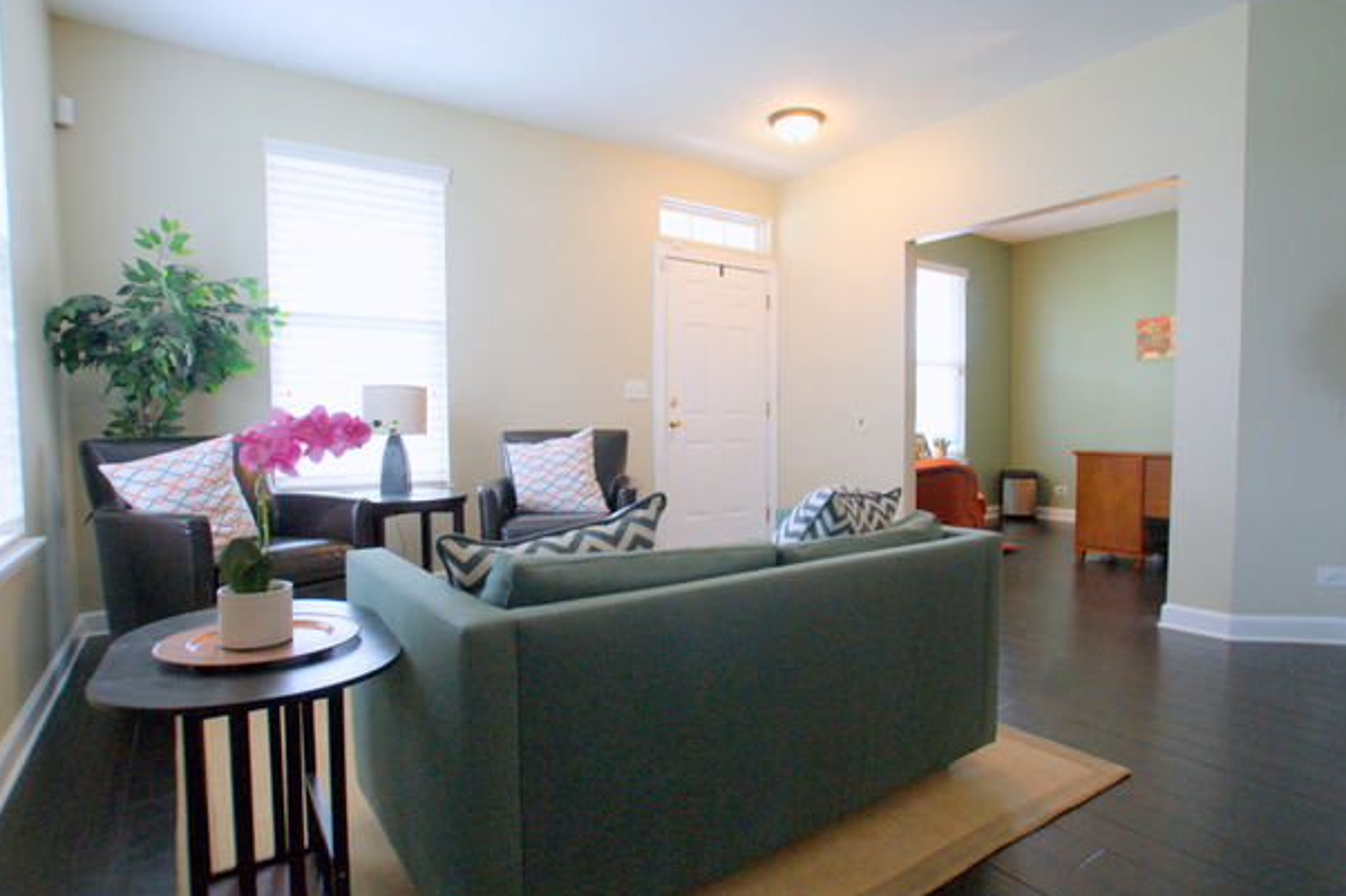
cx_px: 686
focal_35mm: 18
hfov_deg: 91.5
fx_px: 655
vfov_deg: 68.7
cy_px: 467
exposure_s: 1/15
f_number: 4.5
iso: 400
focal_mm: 11
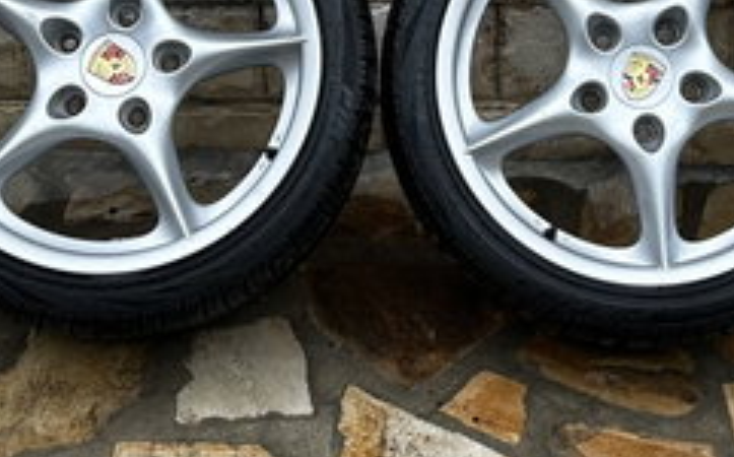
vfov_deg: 14.5
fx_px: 1758
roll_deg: +0.7
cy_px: -30
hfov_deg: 23.6
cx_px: 414
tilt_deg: -28.1
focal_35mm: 88
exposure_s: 1/377
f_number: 1.5
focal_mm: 5.7
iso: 50
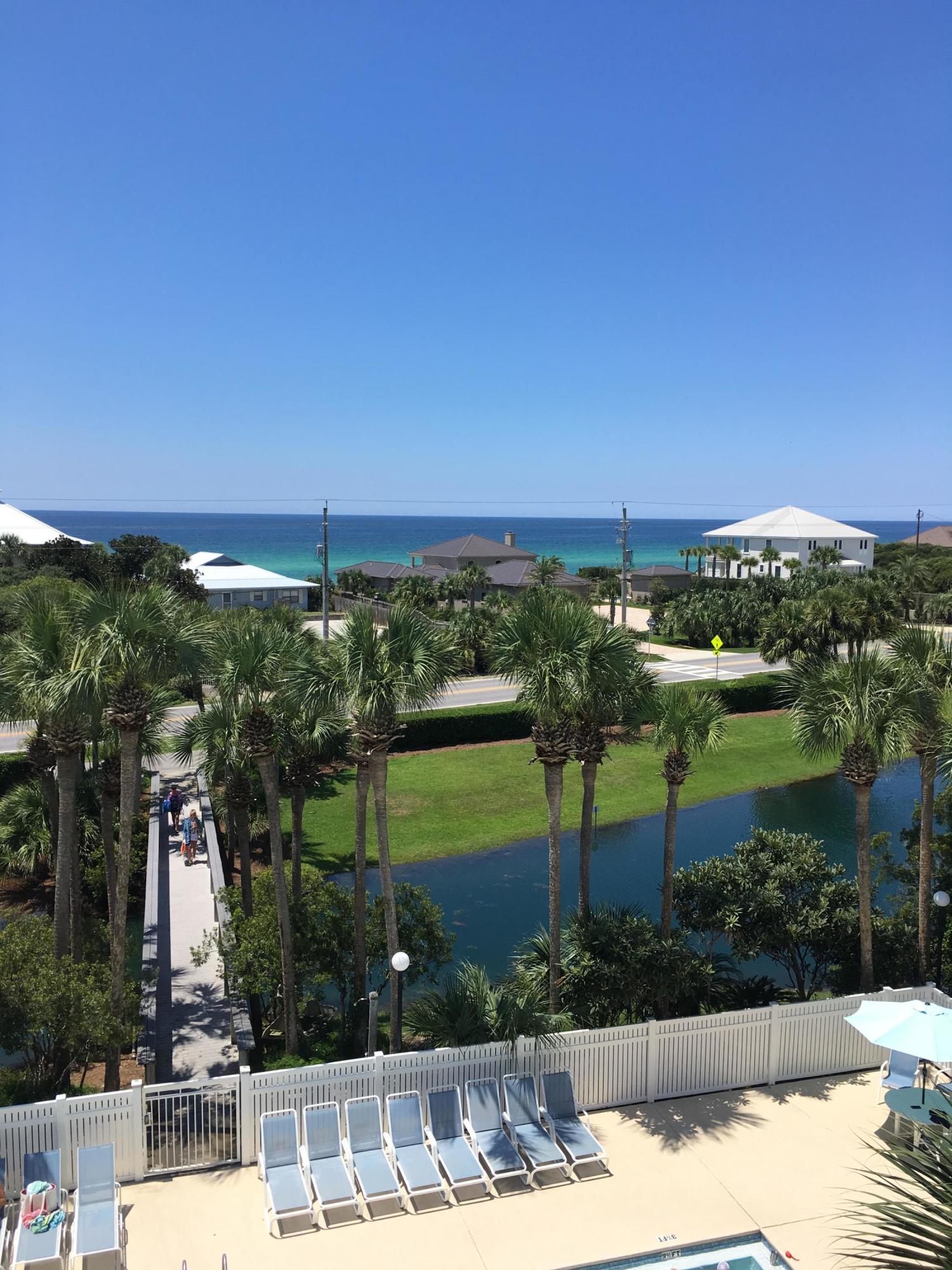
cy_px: 635
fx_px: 1063
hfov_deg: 48.2
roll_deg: -0.5
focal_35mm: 29
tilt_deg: -7.3
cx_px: 476
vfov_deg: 61.7
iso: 25
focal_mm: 4.15
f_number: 2.2
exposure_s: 1/1672
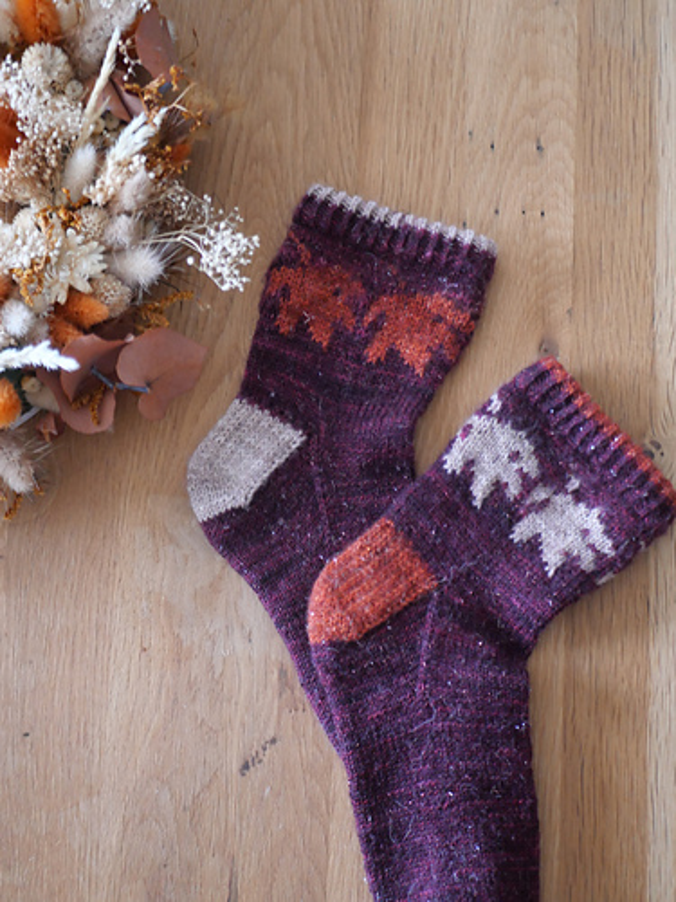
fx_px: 1302
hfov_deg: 29.1
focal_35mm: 50
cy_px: 451
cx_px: 338
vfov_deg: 38.2
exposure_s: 1/60
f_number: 1.7
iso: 1600
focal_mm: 25
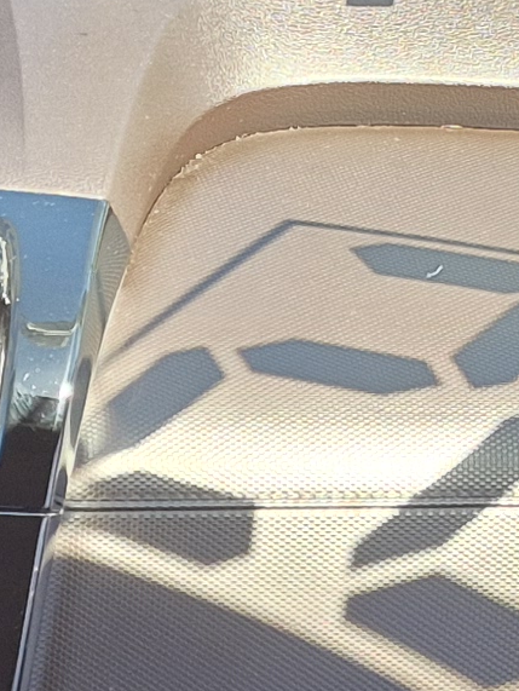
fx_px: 3215
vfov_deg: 10.8
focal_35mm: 161
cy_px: 1551
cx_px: -722
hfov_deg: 8.4
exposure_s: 1/180
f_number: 1.8
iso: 80
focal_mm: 5.4
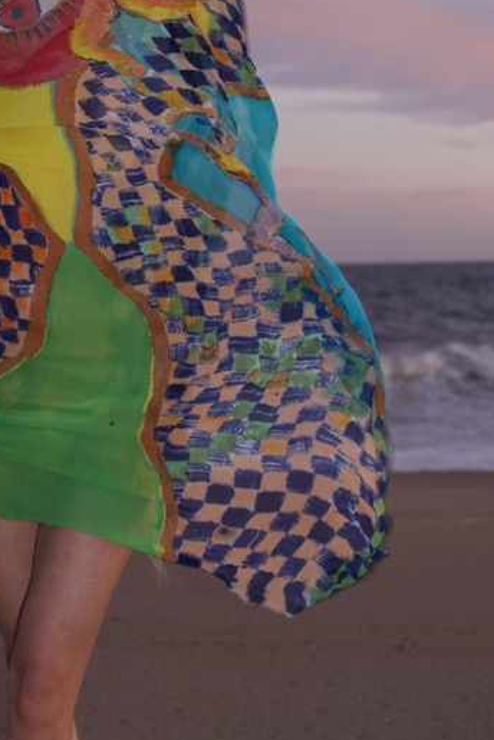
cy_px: 299
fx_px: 1644
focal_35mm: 80
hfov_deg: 16.8
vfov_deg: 25.3
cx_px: 43
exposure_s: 1/200
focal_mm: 38
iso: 1600
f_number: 4
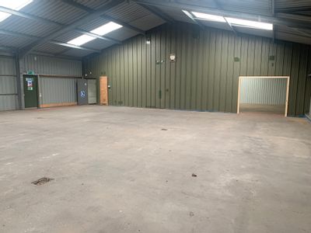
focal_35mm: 26
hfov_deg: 67.3
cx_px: 156
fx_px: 234
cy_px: 116
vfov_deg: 53.1
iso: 100
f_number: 1.8
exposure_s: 1/67
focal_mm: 4.25
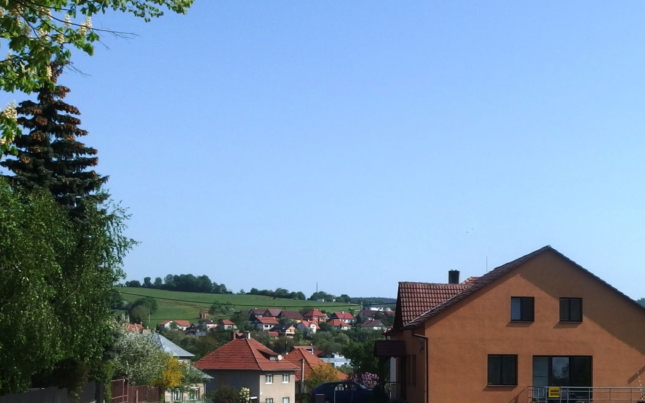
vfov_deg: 19.0
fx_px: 1195
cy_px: 315
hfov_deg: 29.3
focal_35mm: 68
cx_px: 541
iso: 100
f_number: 5.6
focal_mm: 6.2
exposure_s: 1/800
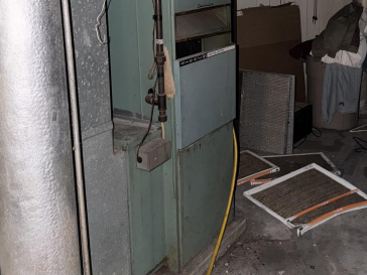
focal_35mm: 44
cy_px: 47
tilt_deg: -10.1
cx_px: 249
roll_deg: +0.4
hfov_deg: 42.3
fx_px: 466
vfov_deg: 31.8
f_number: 1.78
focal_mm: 6.76
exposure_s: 1/4
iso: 250
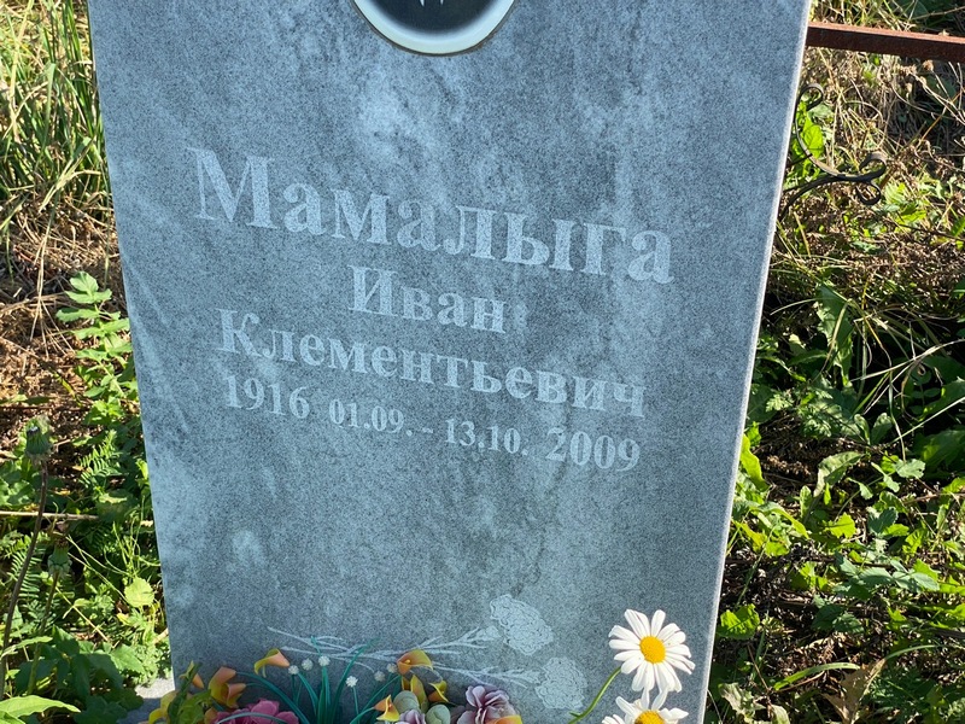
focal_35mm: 52
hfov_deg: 36.8
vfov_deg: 28.0
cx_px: 482
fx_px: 1450
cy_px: 362
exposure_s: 1/489
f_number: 2
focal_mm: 6
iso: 20
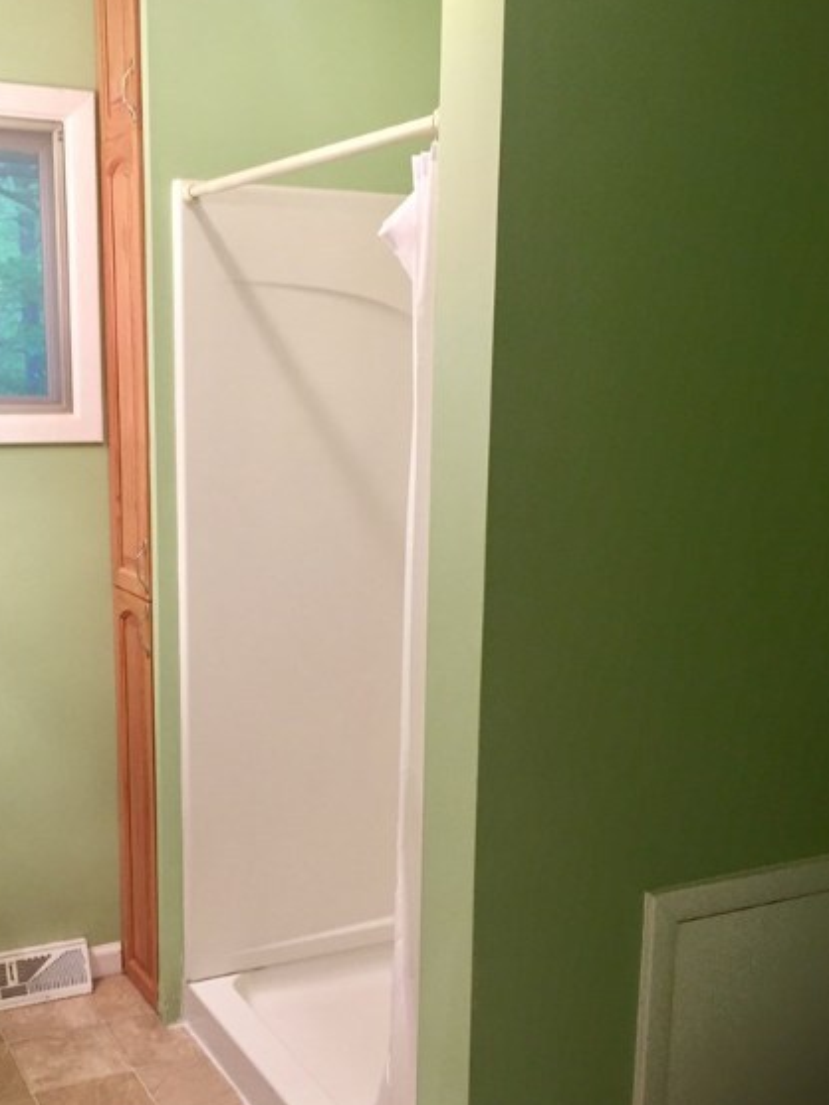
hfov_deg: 35.7
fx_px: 1277
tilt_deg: -11.7
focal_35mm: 40
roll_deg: -1.0
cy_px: 623
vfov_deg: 46.7
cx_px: 303
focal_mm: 4.15
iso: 100
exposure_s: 1/30
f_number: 2.2
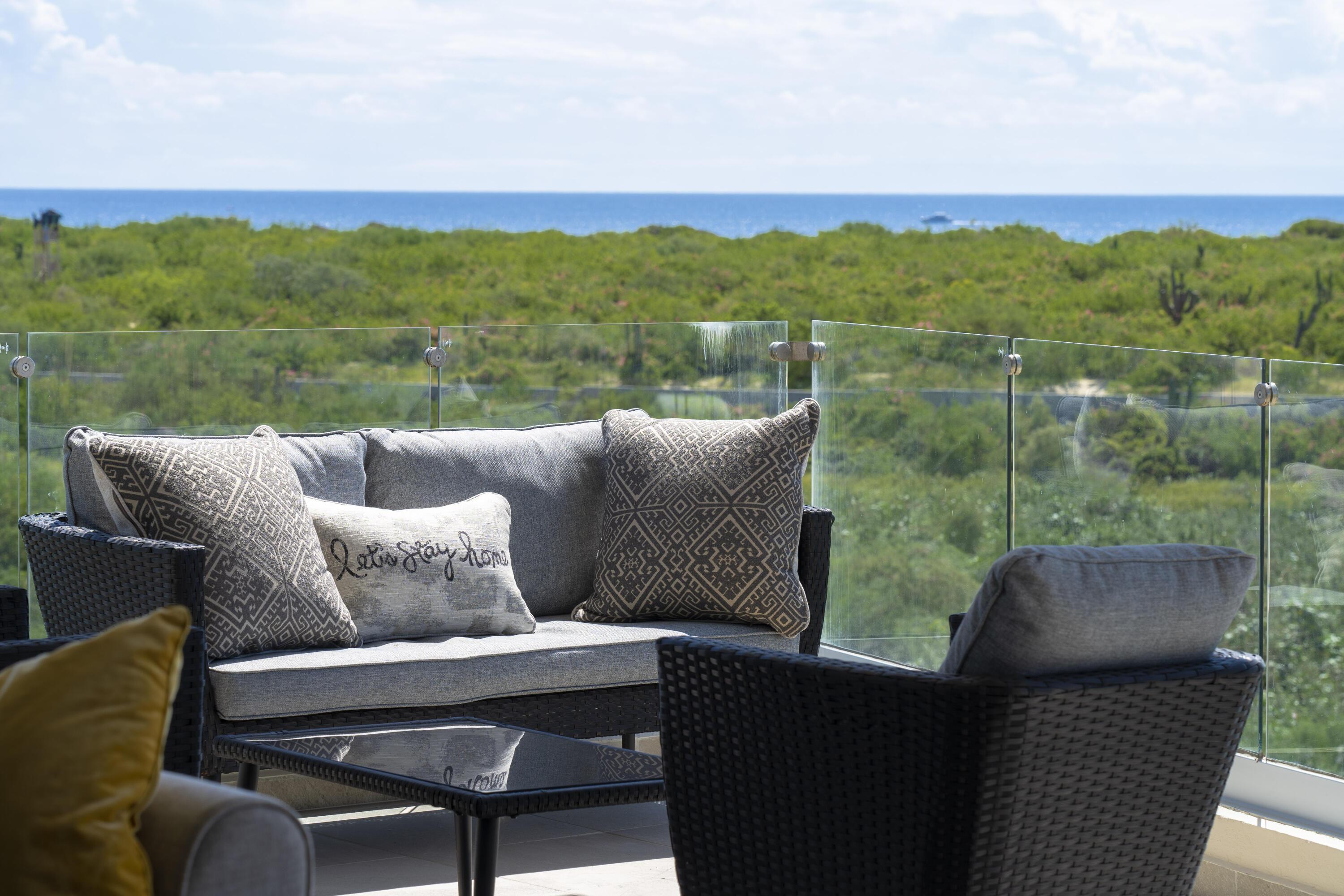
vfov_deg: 13.0
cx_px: 672
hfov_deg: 19.5
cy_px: 448
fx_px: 3920
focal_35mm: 105
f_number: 9
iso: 100
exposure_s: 1/160
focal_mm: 105
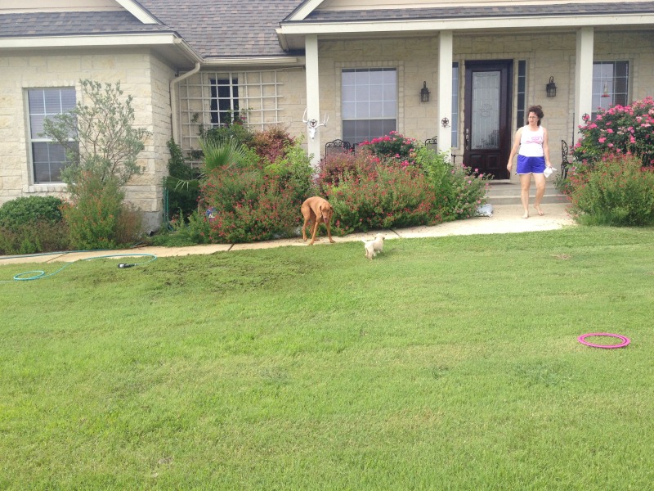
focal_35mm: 35
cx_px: 327
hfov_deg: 52.6
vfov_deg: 40.7
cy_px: 246
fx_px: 661
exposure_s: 1/726
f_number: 2.4
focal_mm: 4.28
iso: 50
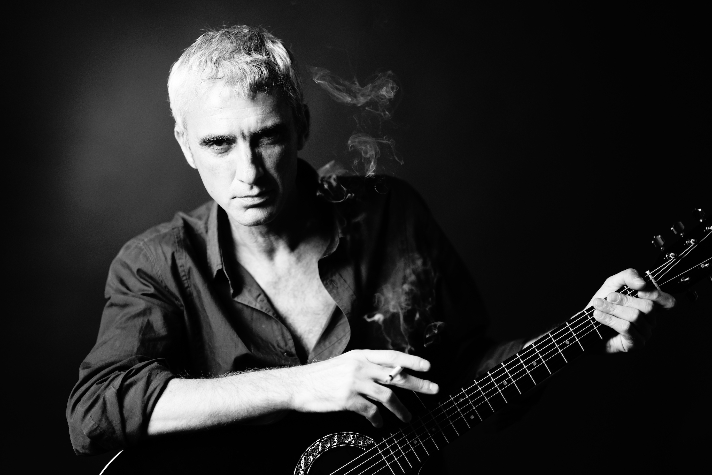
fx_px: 1681
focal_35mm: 85
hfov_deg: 23.9
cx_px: 356
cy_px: 238
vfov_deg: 16.1
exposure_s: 1/125
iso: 1000
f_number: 1.6
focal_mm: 85
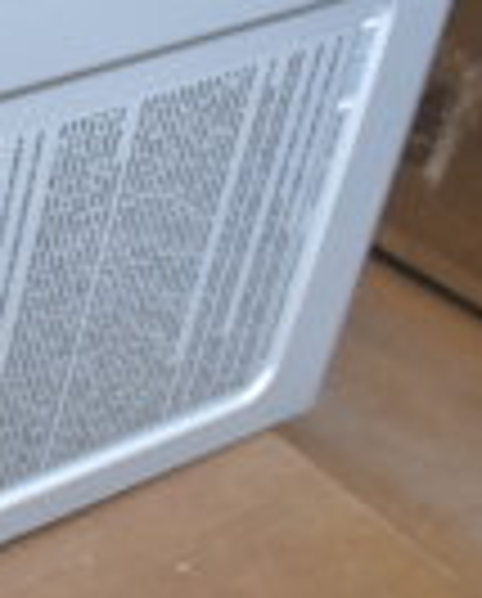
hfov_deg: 11.8
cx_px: -509
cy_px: 160
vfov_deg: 16.5
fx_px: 2061
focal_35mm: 116
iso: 200
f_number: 3.5
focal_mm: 18
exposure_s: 1/60
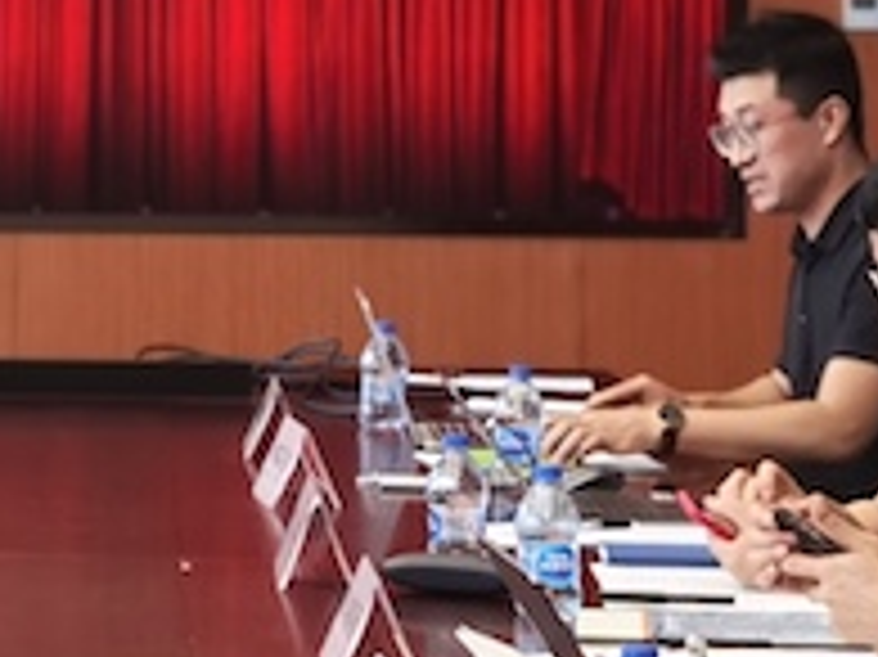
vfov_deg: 7.7
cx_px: -45
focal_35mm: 193
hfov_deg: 10.2
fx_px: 4892
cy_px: 112
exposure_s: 1/251
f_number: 1.9
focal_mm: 6.71
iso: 50
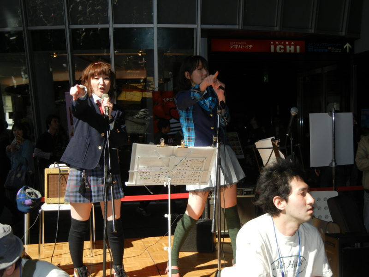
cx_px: 184
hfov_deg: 42.1
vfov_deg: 32.2
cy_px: 138
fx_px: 480
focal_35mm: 45
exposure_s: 1/655
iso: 160
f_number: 3.8
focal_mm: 8.1
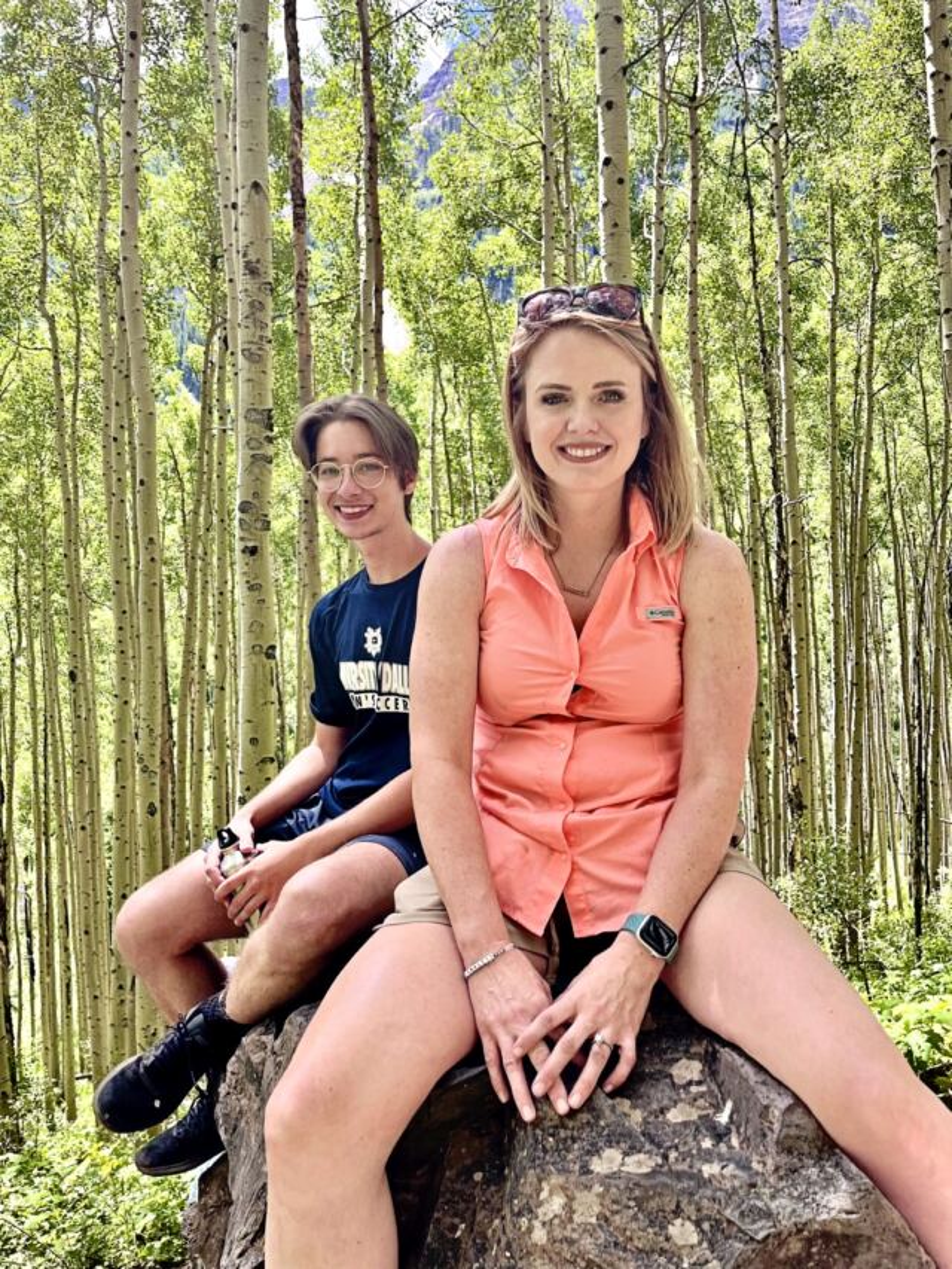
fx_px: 953
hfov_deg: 53.1
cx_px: 476
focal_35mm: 26
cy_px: 634
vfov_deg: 67.3
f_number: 1.6
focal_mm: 5.1
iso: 50
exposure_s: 1/550
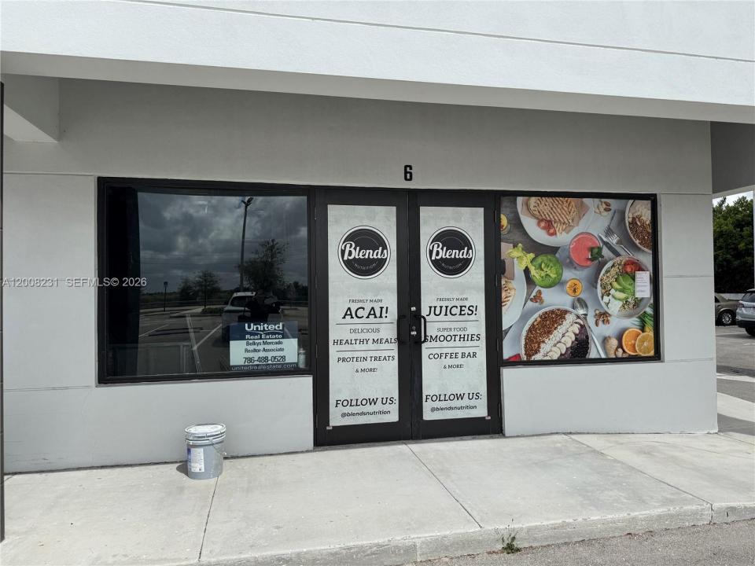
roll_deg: -0.2
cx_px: 378
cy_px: 283
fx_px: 523
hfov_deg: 71.6
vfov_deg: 56.8
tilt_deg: -0.7
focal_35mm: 24
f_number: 1.78
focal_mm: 6.76
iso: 80
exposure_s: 1/6410
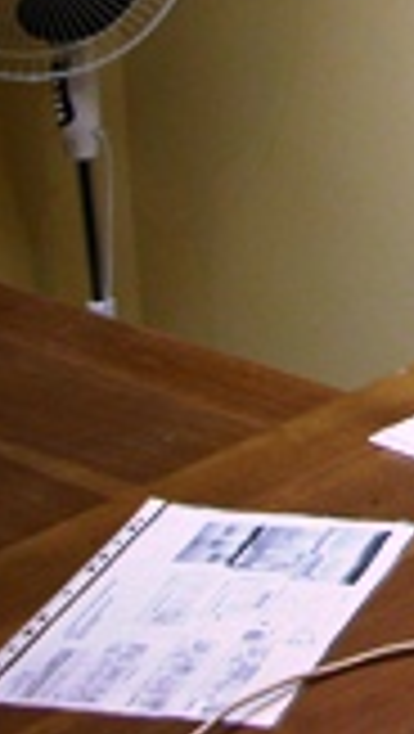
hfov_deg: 9.2
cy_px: -101
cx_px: 1012
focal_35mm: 117
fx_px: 2277
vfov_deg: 17.6
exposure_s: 1/12.7
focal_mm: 8.9
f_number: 2.8
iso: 100
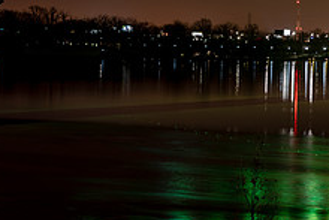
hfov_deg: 15.1
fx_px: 1207
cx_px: 366
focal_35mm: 132
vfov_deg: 10.4
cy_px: 62
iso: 100
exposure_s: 10
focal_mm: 50
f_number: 3.5
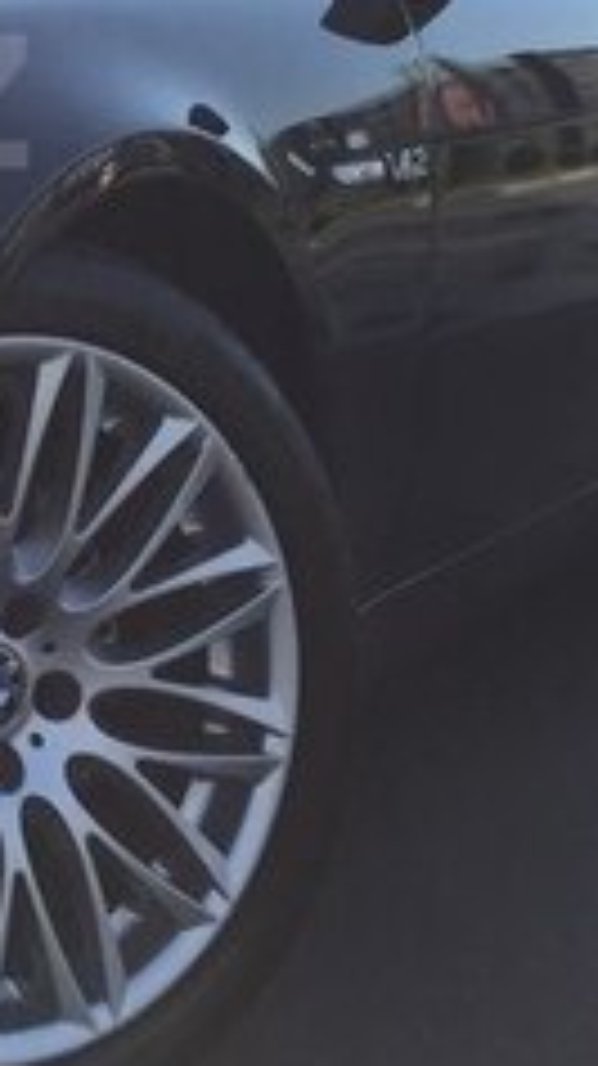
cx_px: -432
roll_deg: -0.8
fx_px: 2485
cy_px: 101
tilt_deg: +0.0
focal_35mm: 88
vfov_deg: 23.5
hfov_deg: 12.7
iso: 32
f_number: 2.2
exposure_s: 1/1163
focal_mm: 4.15
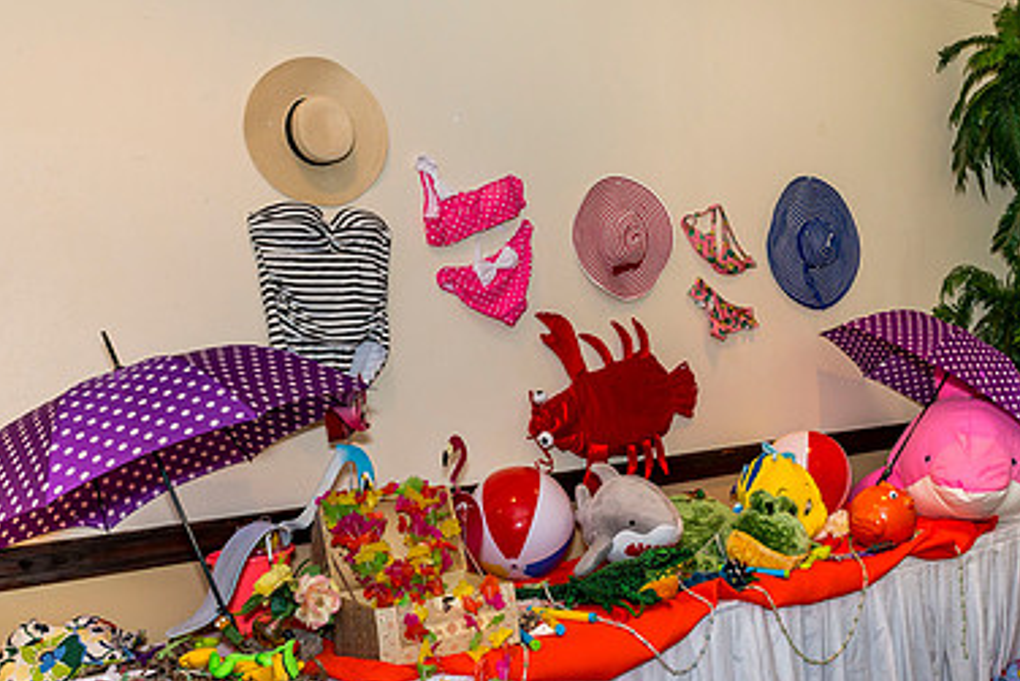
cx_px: 627
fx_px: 1049
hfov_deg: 51.4
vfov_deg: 36.0
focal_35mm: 37
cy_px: 349
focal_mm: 24
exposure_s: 1/80
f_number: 5.6
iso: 800
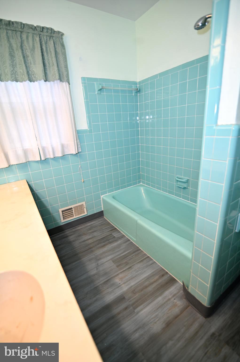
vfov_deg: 96.8
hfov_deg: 73.6
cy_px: 181
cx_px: 120
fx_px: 160
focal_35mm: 16
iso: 320
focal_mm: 16
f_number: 2.8
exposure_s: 1/125
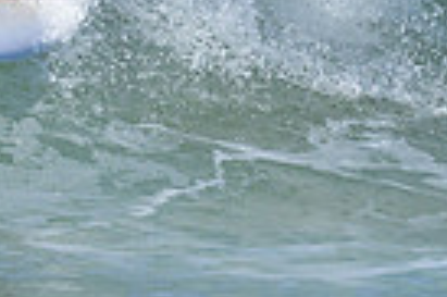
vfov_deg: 0.3
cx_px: 15
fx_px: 57743
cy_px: -278
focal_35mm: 4656
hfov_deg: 0.4
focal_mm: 800
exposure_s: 1/2000
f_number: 6.3
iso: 280
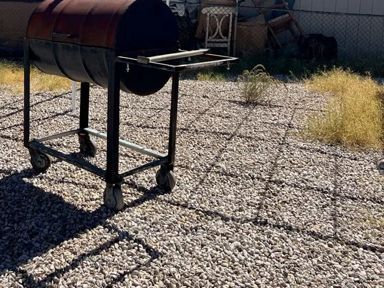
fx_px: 499
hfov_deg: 41.0
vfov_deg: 31.2
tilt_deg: -5.7
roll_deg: -0.8
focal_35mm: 45
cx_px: 101
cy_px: 52
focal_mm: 5.7
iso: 50
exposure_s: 1/4115
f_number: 1.5
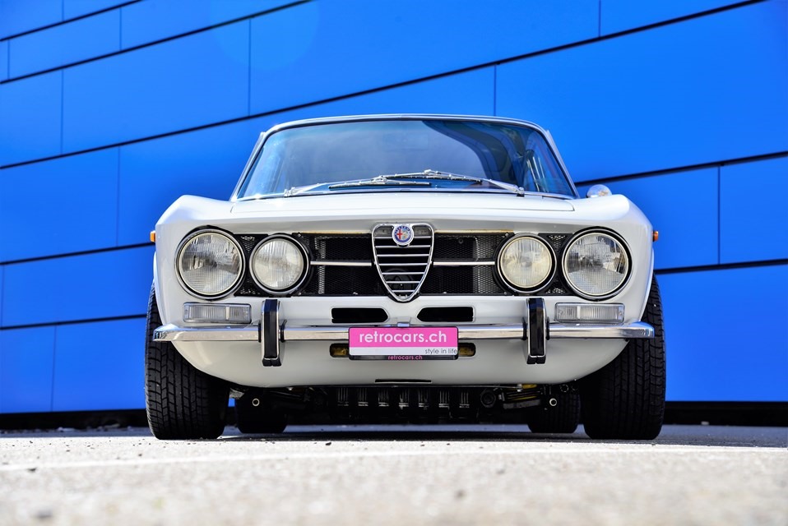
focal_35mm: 78
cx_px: 394
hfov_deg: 26.0
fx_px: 1708
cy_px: 263
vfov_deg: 17.5
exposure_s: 1/200
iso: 160
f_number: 8
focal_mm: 78
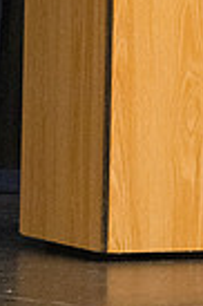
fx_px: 7733
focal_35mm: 912
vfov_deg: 2.3
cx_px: 126
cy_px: -176
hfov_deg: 1.5
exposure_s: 1/250
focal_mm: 185
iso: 8000
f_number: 4.5
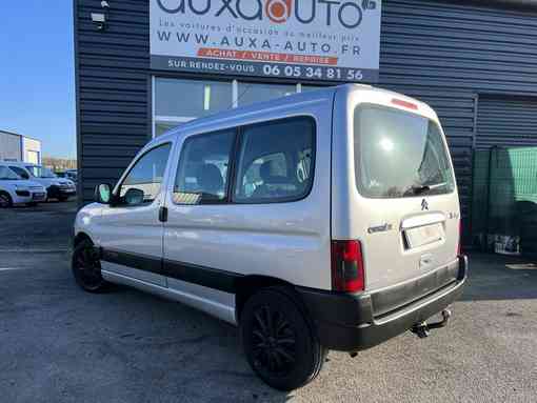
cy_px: 202
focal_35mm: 26
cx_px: 268
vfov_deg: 53.1
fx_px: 404
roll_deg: -0.6
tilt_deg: -5.0
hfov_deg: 67.3
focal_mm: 5.7
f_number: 1.5
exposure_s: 1/1808
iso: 50
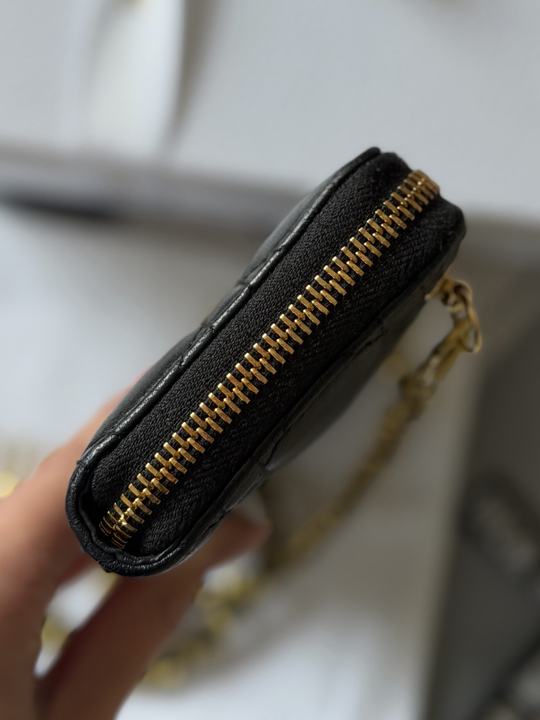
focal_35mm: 48
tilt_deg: -78.4
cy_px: 360
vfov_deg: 39.7
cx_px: 270
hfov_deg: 30.3
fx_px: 998
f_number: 1.78
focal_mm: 6.76
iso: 160
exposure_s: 1/125
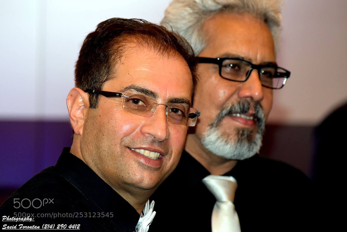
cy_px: 116
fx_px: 1475
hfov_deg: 13.4
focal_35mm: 153
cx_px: 174
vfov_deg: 9.0
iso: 1800
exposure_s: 1/60
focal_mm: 102
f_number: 4.5
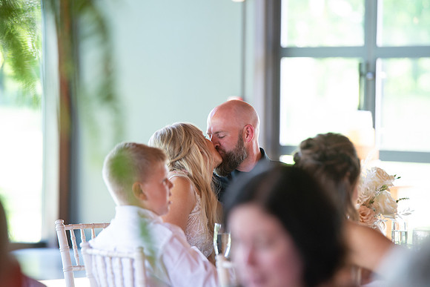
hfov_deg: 9.5
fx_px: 2598
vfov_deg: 6.3
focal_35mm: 217
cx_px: 215
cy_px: 144
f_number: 4
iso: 1000
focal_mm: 200
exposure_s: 1/100
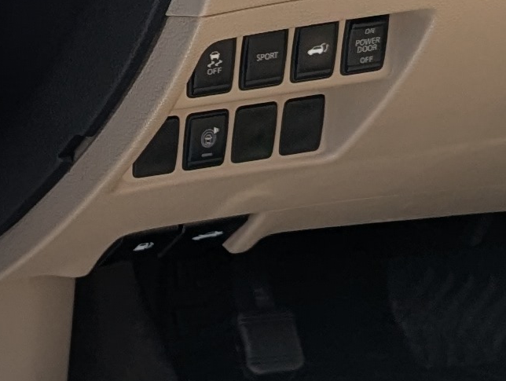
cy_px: -53
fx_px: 2225
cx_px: -211
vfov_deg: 9.7
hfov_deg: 12.4
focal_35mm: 152
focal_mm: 6.81
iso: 43
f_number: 1.85
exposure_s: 1/1133
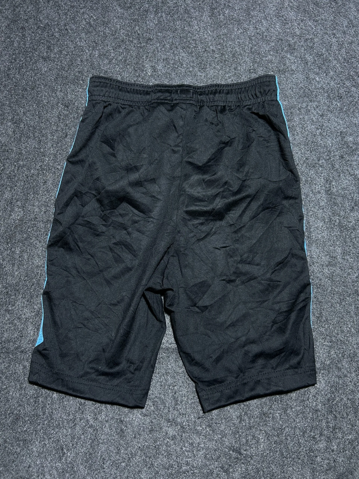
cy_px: 240
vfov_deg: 67.3
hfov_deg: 53.1
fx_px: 360
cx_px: 180
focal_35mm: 26
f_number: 1.5
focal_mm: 5.7
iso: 125
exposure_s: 1/50
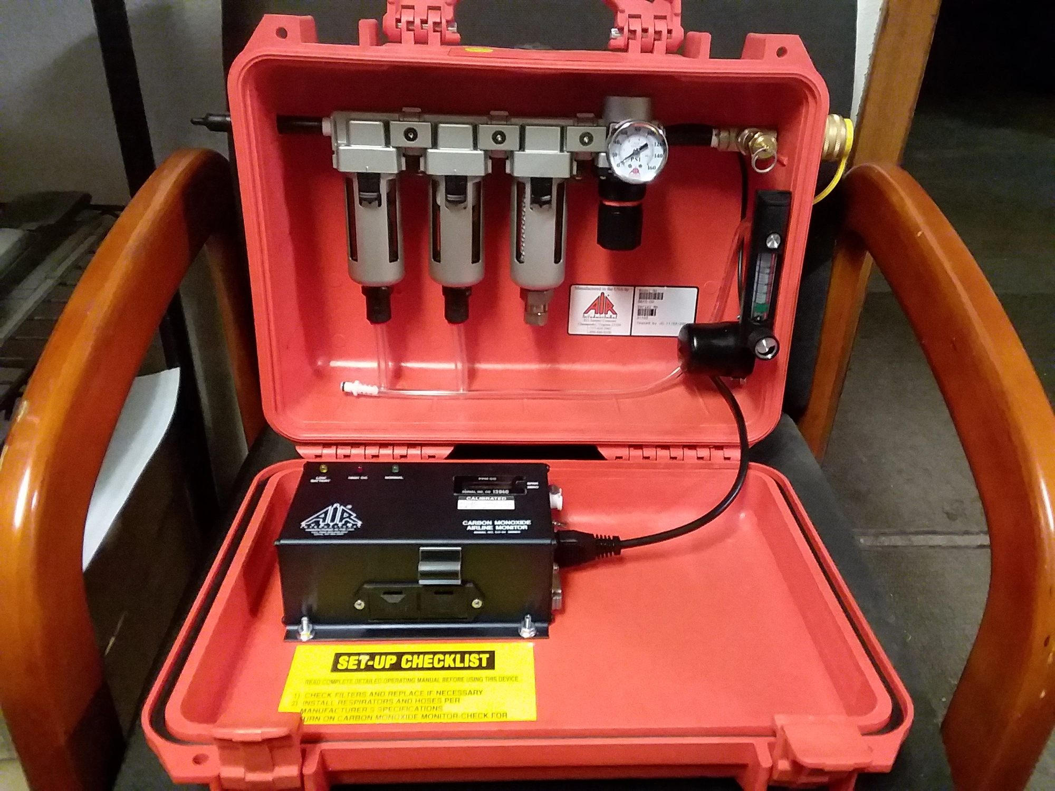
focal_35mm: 29
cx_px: 528
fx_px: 884
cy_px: 396
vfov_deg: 48.2
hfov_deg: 61.7
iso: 320
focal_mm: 2.47
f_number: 1.9
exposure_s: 1/17
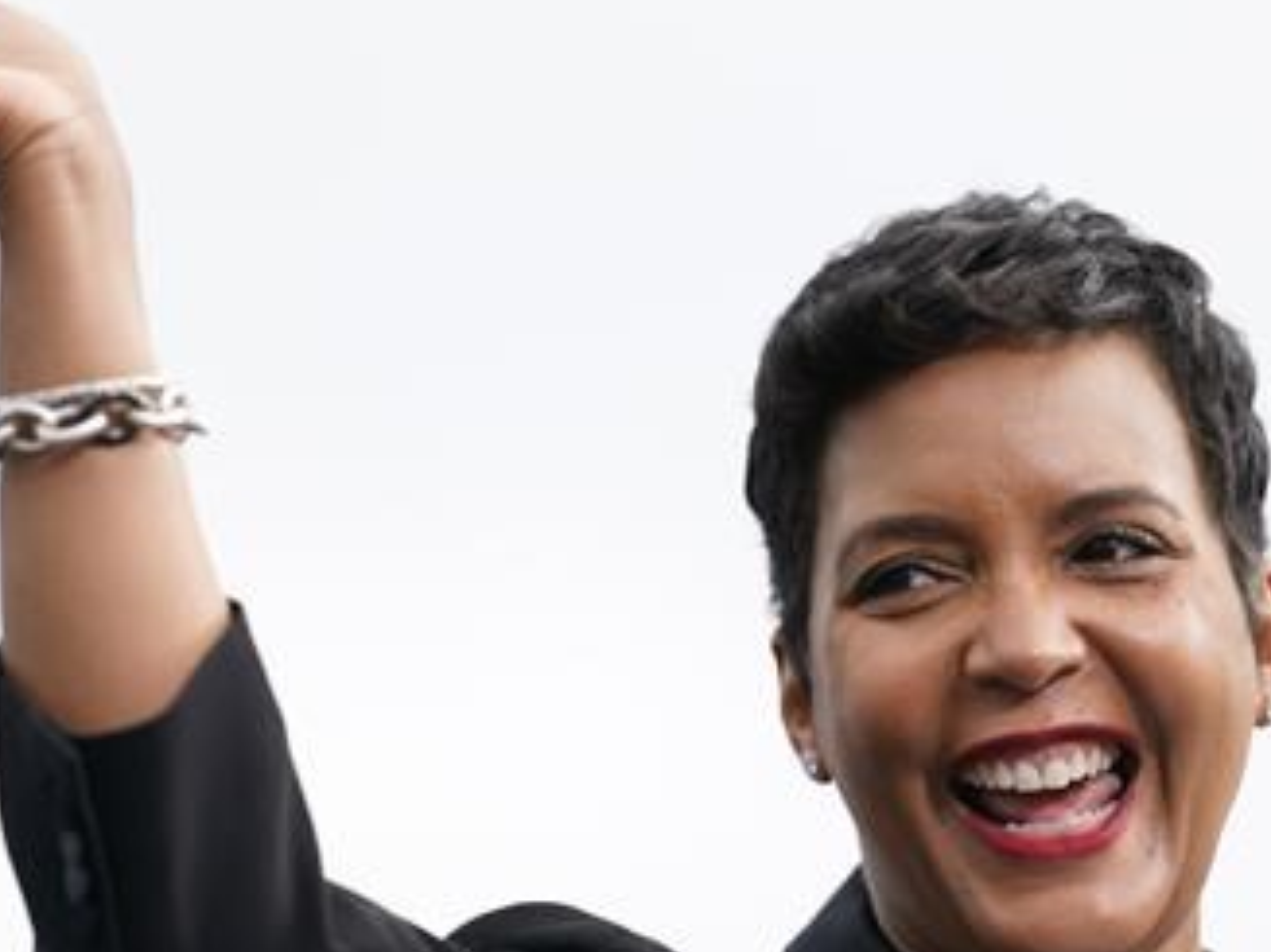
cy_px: 460
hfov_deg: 5.6
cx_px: 773
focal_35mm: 352
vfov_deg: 4.2
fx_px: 12920
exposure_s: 1/640
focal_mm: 184
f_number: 2.8
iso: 200
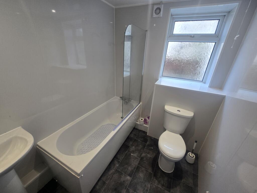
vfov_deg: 89.9
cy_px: 96
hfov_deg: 106.2
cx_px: 128
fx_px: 97
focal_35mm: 13
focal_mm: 2.2
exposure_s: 1/100
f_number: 2.2
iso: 80
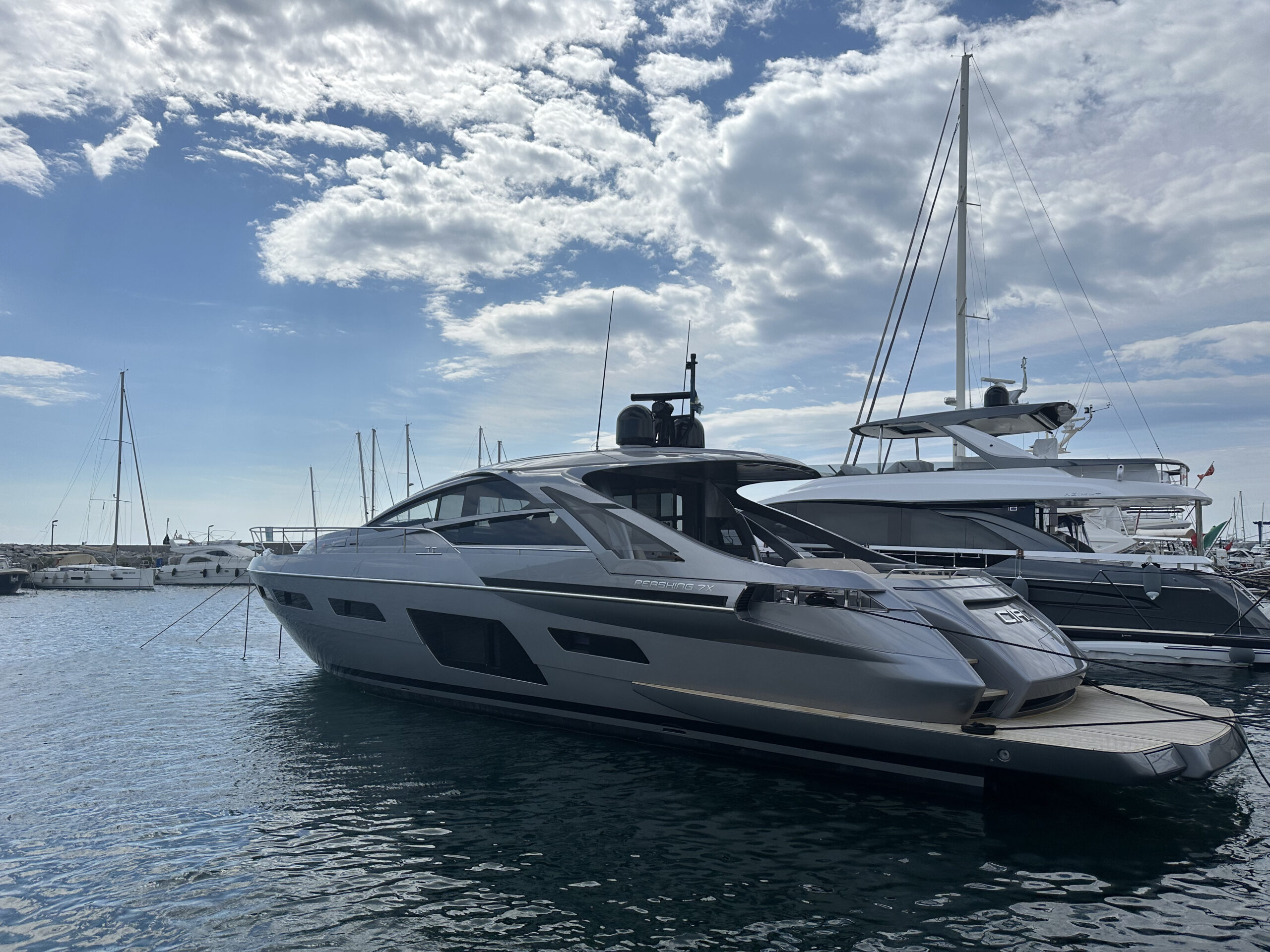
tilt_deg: +4.5
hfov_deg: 71.6
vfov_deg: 56.8
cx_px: 635
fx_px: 881
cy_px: 476
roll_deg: -0.7
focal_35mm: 24
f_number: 1.78
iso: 80
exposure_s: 1/15625
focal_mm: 6.86
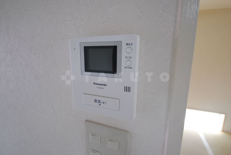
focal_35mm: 16
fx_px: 106
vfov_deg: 72.2
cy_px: 78
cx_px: 116
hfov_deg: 94.9
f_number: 4.8
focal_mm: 11
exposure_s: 1/80
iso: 800
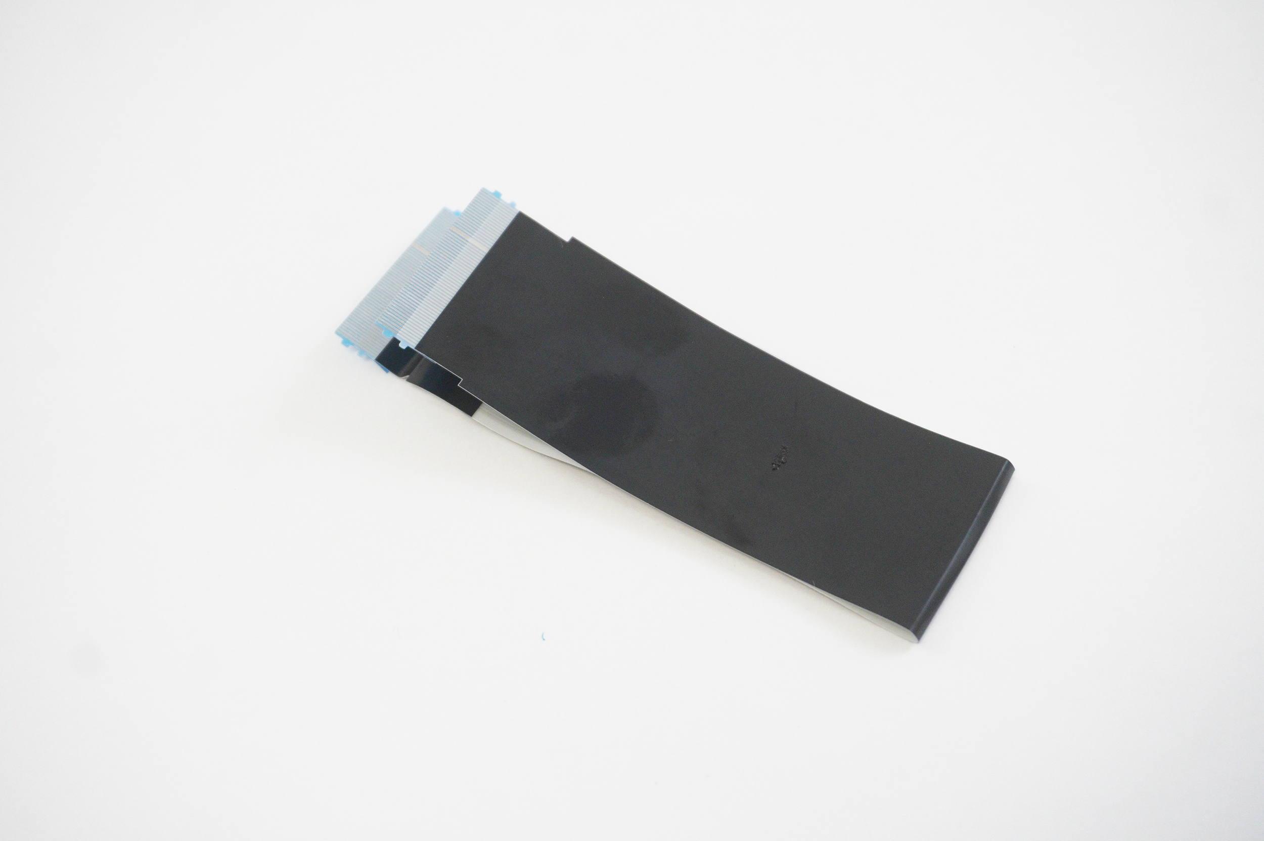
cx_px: 632
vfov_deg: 25.0
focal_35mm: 54
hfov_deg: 36.9
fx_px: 1894
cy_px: 420
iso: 3200
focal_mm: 36
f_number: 5.6
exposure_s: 1/125
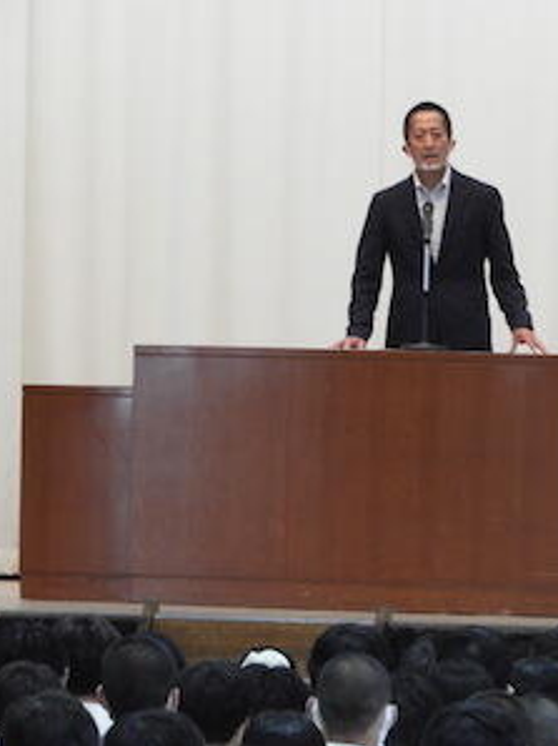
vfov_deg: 4.5
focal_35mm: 443
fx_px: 9535
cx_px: 405
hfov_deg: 3.4
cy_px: 373
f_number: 5.5
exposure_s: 1/30
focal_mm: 59.1
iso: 500
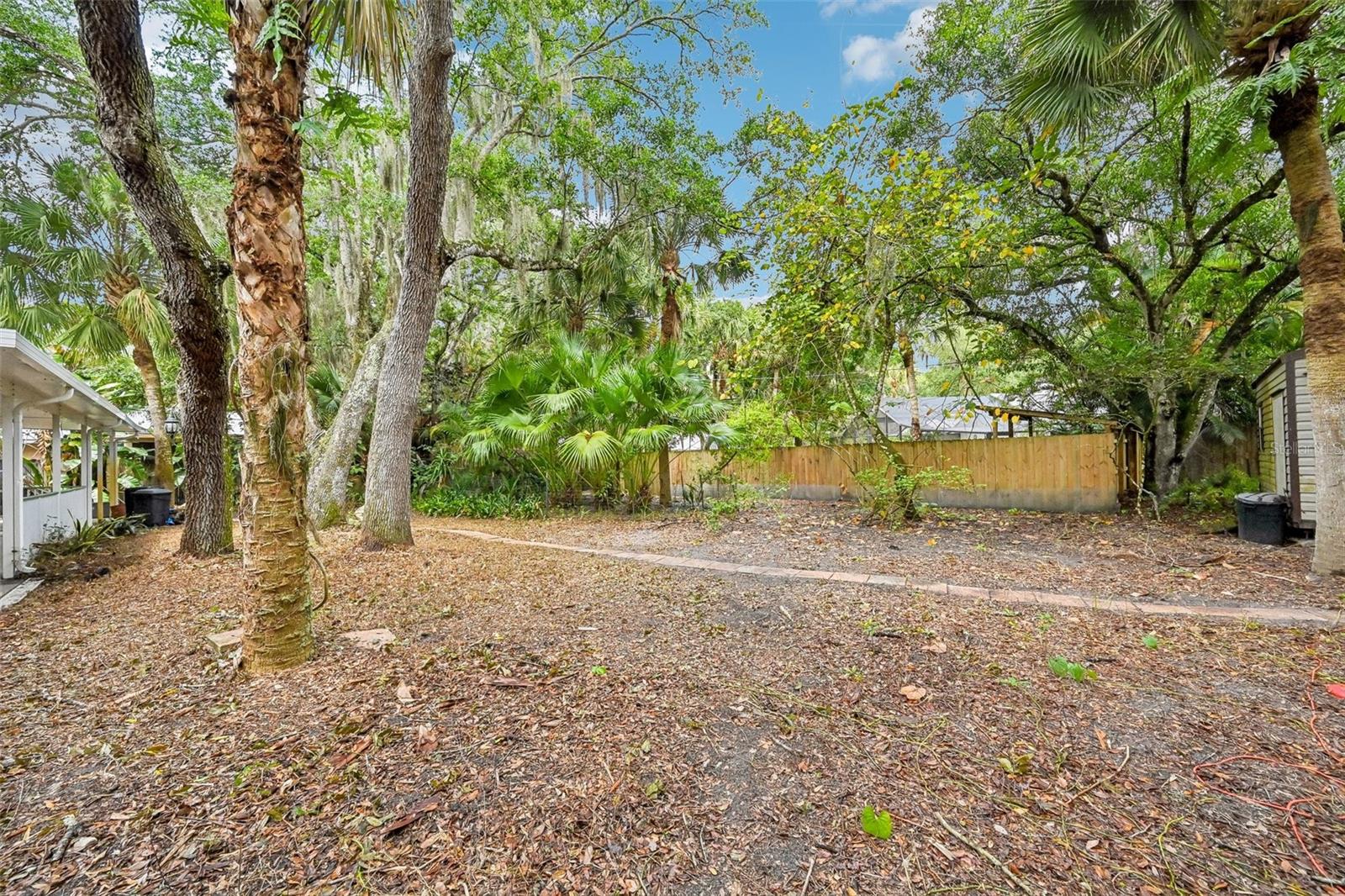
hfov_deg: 104.3
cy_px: 448
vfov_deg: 81.2
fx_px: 523
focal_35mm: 14
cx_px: 672
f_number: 8
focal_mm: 14
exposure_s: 1/1000
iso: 2500
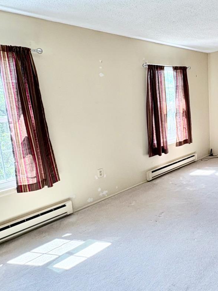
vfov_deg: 65.3
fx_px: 227
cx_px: 161
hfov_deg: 49.4
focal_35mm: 27
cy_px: 137
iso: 160
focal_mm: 2.22
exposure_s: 1/120
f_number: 2.2
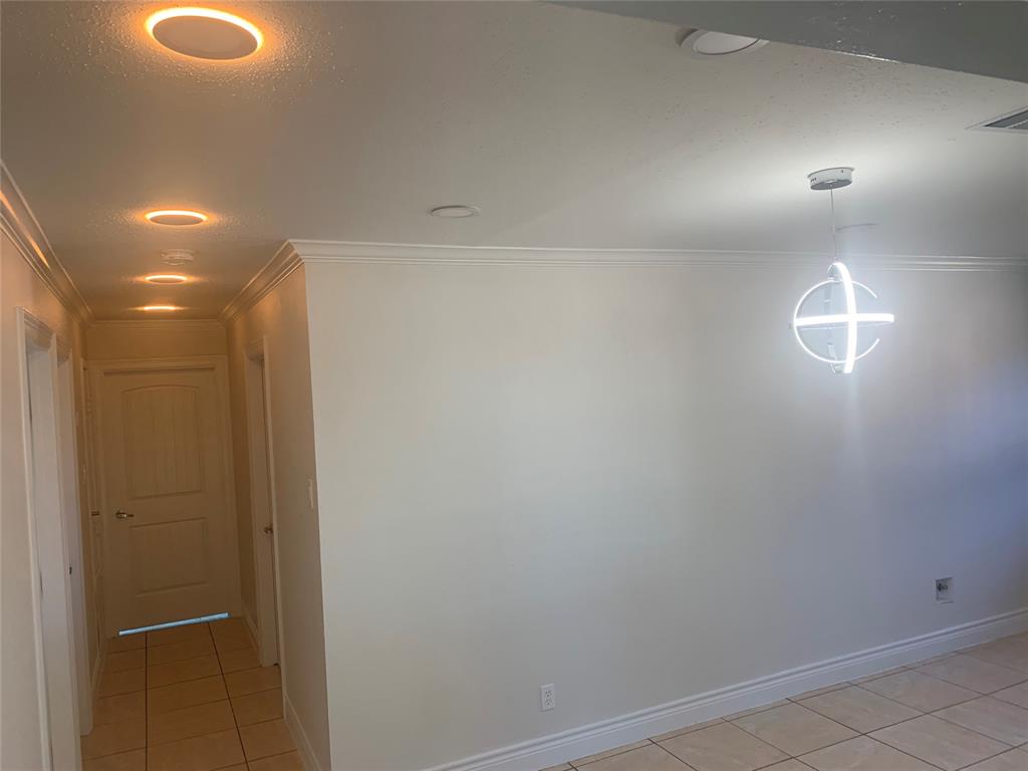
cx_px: 514
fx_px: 772
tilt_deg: +1.5
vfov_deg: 53.1
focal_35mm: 26
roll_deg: +2.4
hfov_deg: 67.3
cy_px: 386
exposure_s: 1/99
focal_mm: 4.25
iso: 100
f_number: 1.8
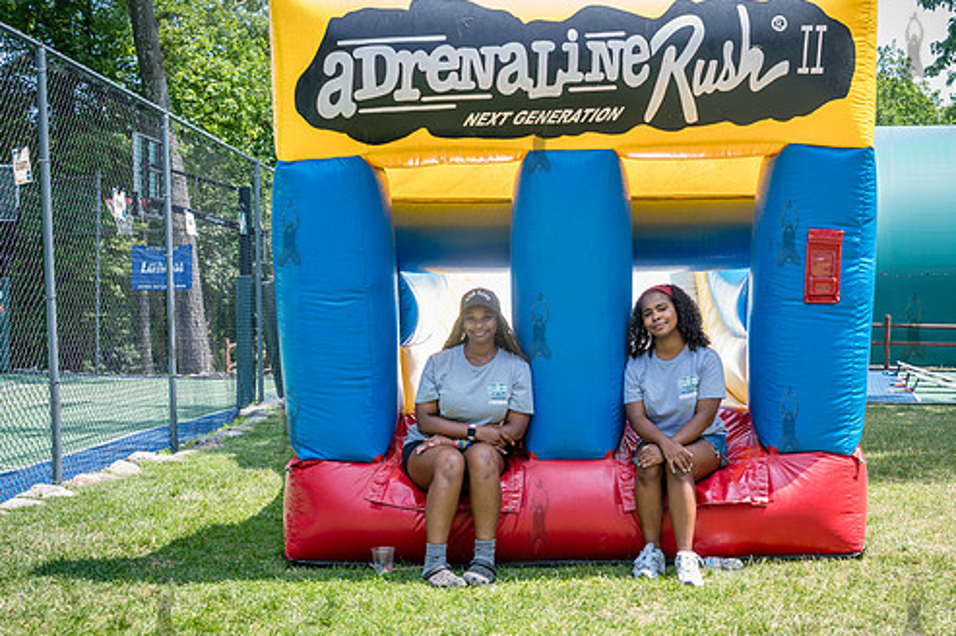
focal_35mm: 47
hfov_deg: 41.9
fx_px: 1247
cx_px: 537
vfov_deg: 28.6
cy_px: 326
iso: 100
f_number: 4.5
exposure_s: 1/100
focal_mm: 39
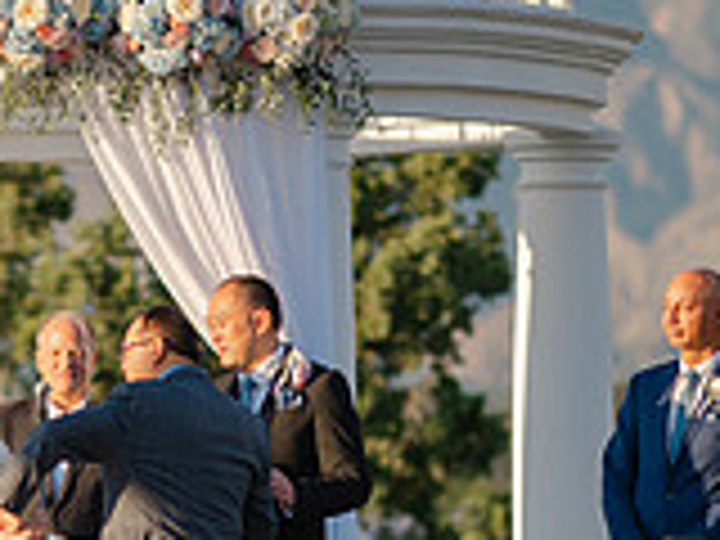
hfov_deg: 5.2
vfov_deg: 3.9
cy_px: 432
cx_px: 58
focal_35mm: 378
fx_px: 7862
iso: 100
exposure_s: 1/8000
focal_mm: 105
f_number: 1.4
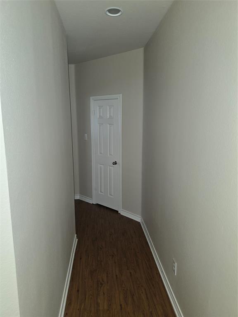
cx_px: 119
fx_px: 211
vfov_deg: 73.9
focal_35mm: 23
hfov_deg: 58.9
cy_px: 158
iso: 80
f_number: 1.4
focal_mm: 6.5
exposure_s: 1/12
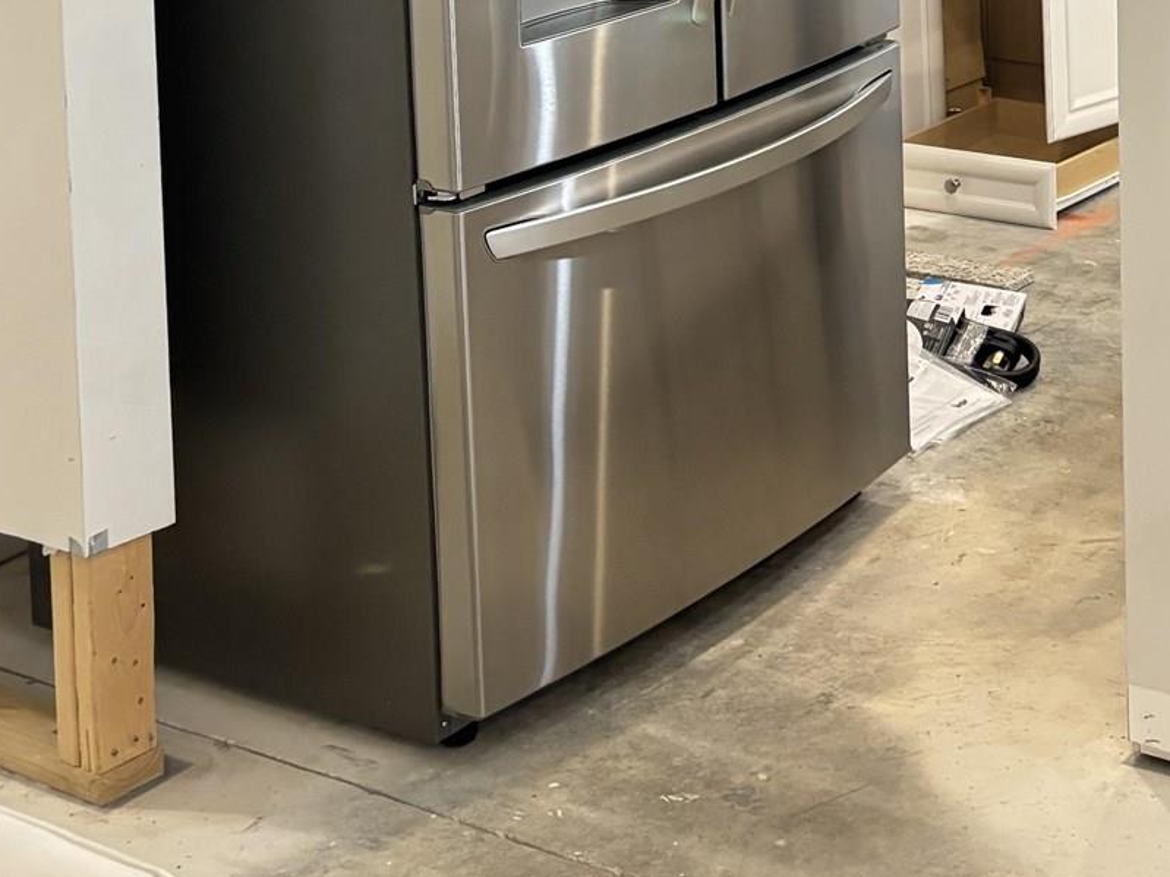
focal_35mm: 75
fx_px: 2535
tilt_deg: -4.7
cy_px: -356
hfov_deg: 24.6
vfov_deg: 17.9
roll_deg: +0.5
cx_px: 1223
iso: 200
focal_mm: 5.96
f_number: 1.6
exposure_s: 1/60
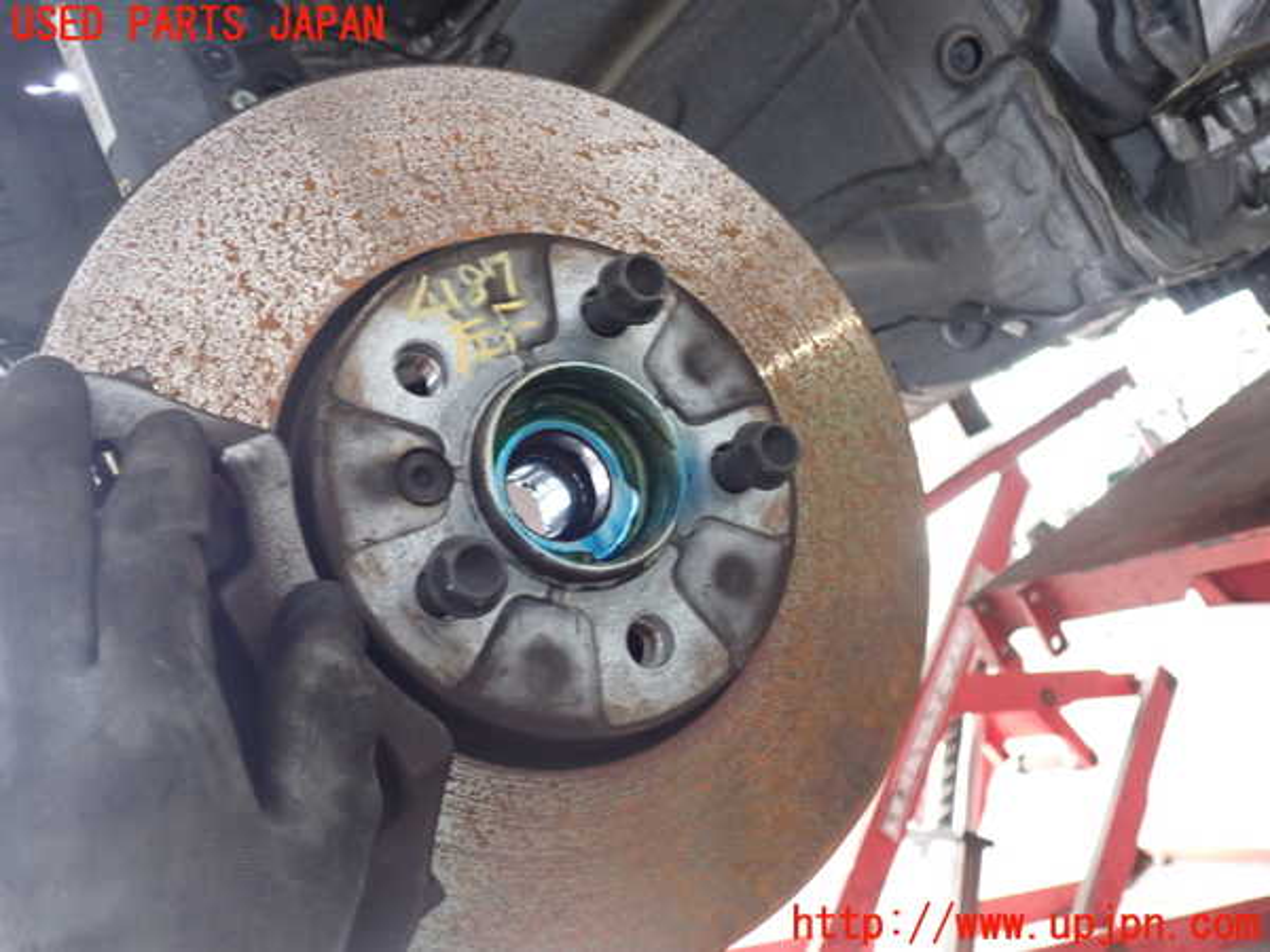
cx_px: 635
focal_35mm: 30
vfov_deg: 46.8
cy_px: 476
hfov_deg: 60.0
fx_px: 1101
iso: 320
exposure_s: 1/30
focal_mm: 5.4
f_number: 2.3
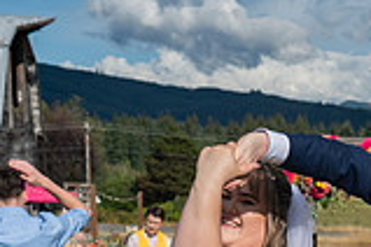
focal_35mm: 128
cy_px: 353
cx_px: 467
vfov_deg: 10.4
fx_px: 1319
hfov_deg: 15.3
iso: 400
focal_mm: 35
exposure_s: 1/8000
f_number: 5
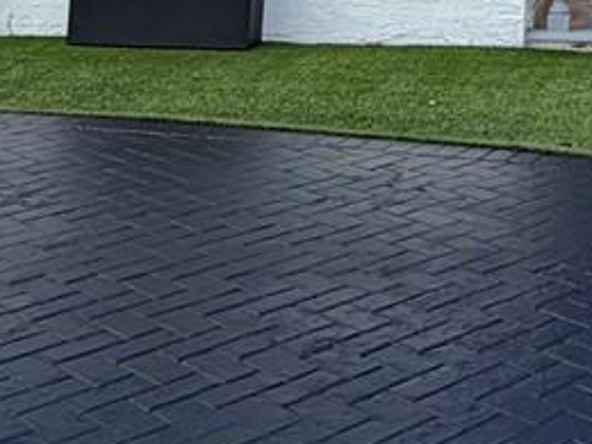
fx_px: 1471
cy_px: -435
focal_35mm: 86
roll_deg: -0.2
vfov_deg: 14.4
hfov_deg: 21.4
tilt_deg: +8.6
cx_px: 681
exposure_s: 1/770
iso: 32
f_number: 2.2
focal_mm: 2.22
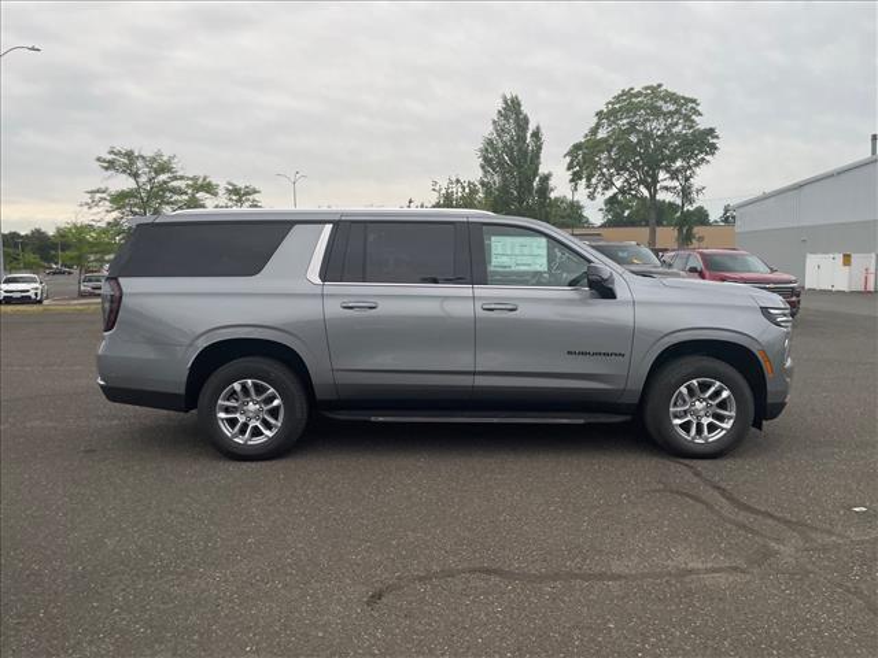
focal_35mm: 26
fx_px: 659
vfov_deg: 53.1
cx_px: 439
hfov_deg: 67.3
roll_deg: -0.7
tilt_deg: -1.9
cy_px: 329
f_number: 1.6
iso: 32
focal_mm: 4.2
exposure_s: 1/1006
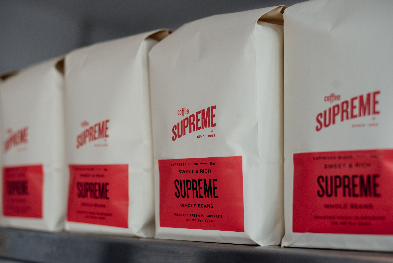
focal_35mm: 50
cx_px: 196
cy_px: 132
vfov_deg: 27.0
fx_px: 546
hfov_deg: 39.6
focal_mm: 50
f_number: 2.8
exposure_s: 1/320
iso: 200
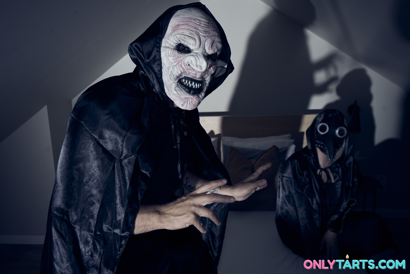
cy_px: 137
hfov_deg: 54.4
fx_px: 399
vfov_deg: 37.9
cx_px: 205
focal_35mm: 35
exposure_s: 1/160
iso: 1600
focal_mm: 35
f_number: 5.6
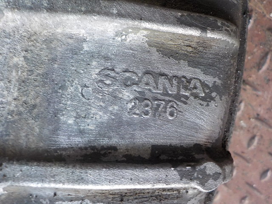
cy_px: 102
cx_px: 136
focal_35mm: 30
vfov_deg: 46.8
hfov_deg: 60.0
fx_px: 236
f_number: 3.3
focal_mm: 4.1
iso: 320
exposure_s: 1/30
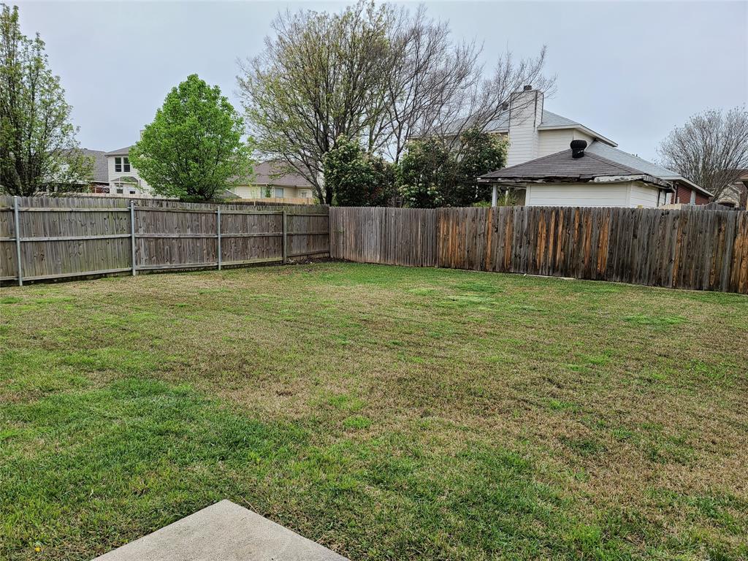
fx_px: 540
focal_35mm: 25
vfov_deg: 54.9
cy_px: 280
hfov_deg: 69.4
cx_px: 374
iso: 16
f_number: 1.8
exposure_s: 1/183
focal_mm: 7
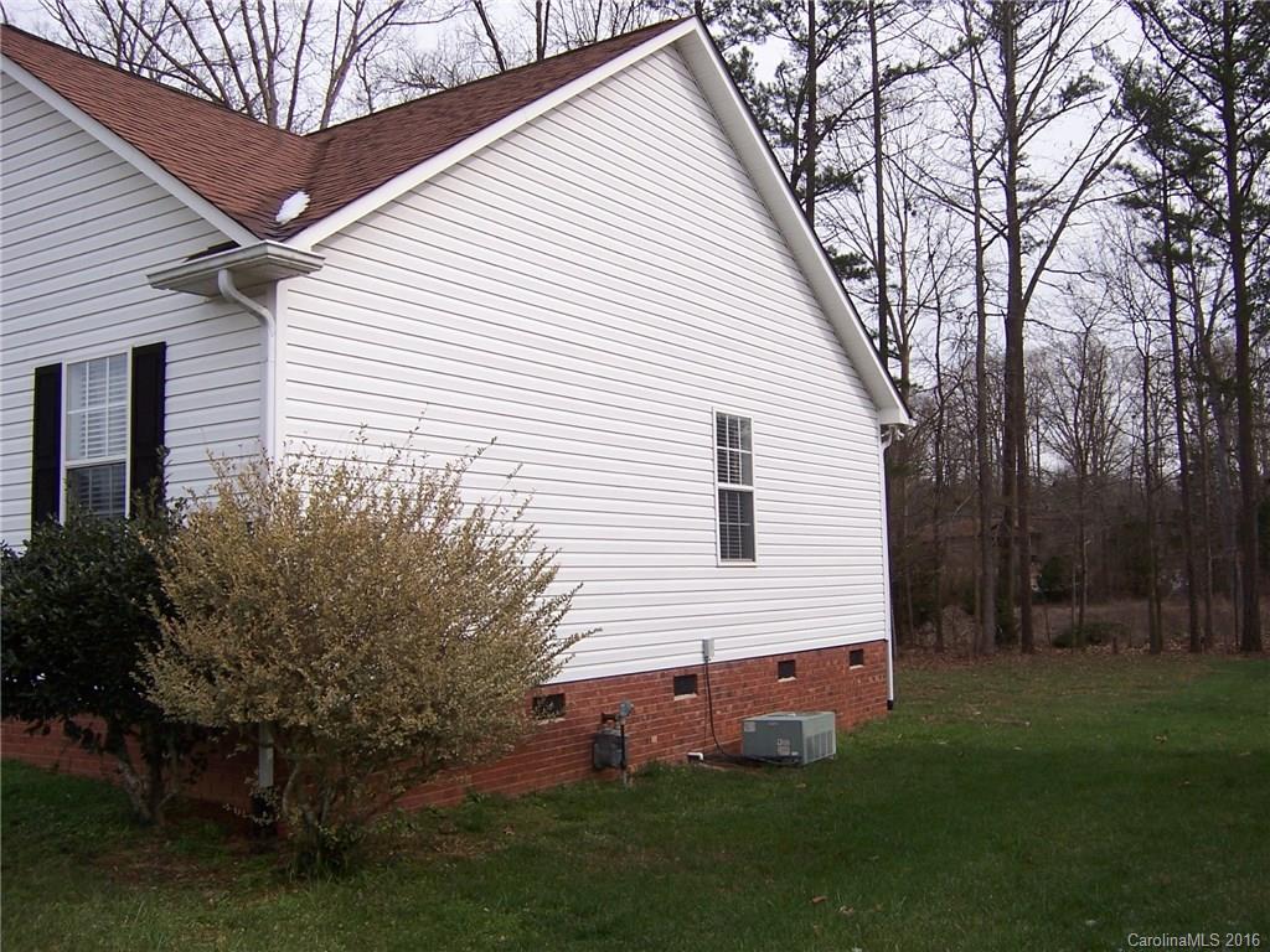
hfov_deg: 55.4
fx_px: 1211
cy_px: 476
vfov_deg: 42.9
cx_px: 635
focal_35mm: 33
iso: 80
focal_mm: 5.5
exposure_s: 1/750
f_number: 3.4
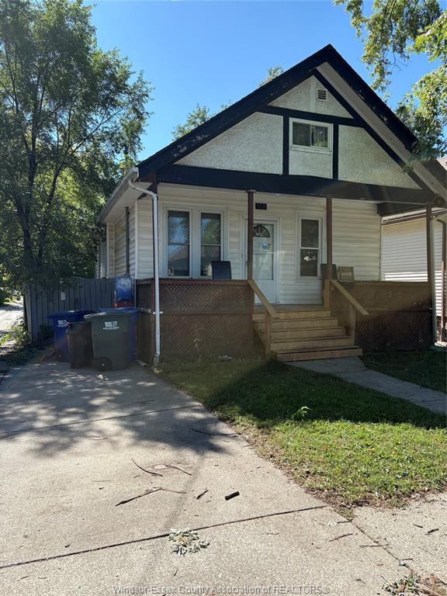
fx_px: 448
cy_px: 298
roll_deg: -0.6
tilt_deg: -1.0
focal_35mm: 26
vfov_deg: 67.3
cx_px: 224
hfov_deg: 53.1
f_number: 1.6
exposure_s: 1/1751
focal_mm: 5.96
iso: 50
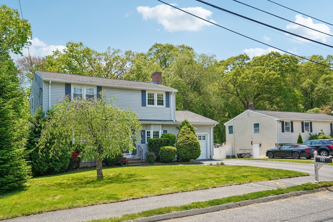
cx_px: 166
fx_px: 278
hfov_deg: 61.9
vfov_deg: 43.6
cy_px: 111
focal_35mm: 30
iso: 100
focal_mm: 30
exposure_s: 1/60
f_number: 9
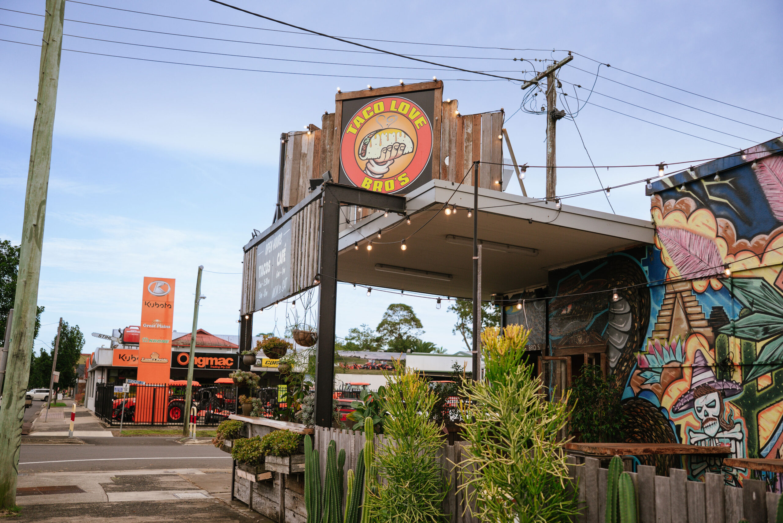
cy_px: 262
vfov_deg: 36.0
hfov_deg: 51.9
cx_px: 392
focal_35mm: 37
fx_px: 805
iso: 250
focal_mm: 25.2
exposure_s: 1/640
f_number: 2.8
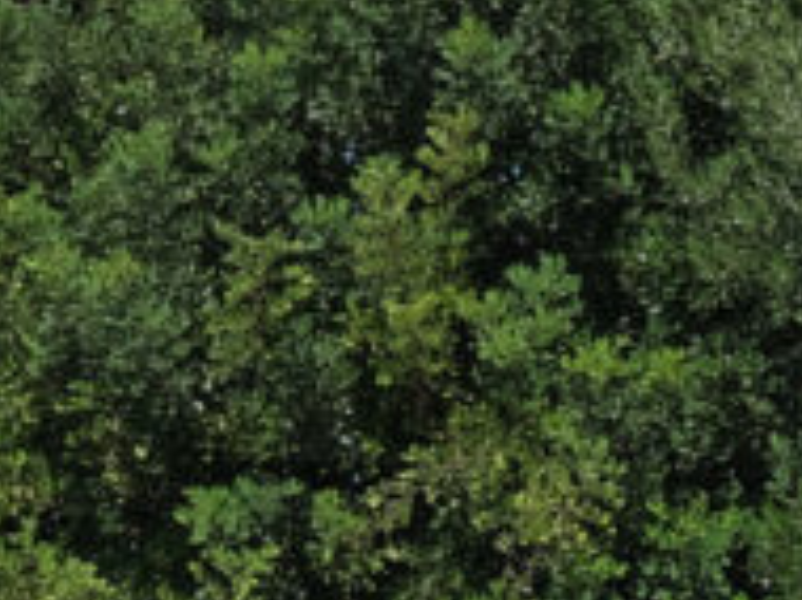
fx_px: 5530
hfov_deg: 8.3
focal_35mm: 239
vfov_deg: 6.0
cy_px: 1304
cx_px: 705
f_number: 9
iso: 160
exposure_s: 1/320
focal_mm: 30.5
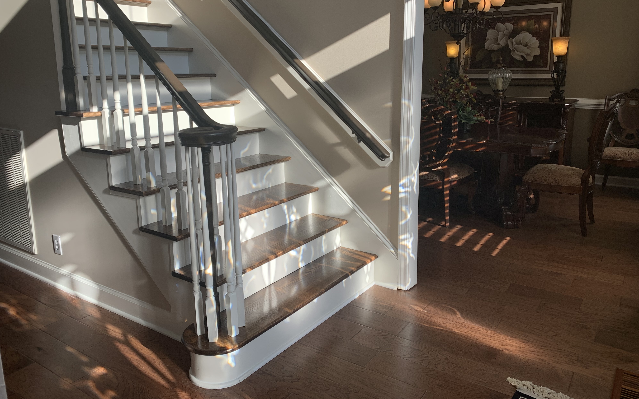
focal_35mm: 28
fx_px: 488
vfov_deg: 44.3
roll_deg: -0.1
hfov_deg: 66.5
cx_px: 318
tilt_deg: -11.0
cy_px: 163
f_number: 1.8
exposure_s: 1/316
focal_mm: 4.25
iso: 25
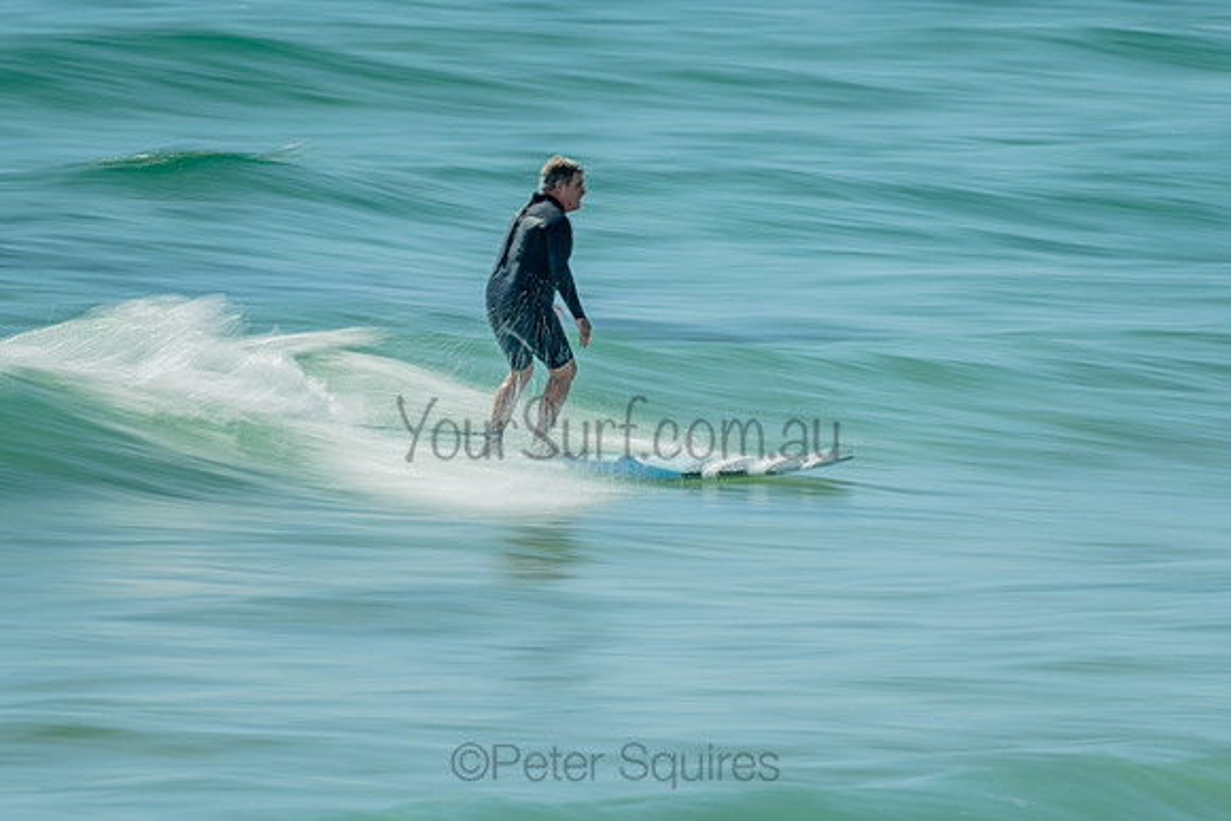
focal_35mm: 613
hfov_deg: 3.4
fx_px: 20966
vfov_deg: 2.2
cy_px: 358
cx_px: 538
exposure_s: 1/6
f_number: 7.1
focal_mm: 500
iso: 64
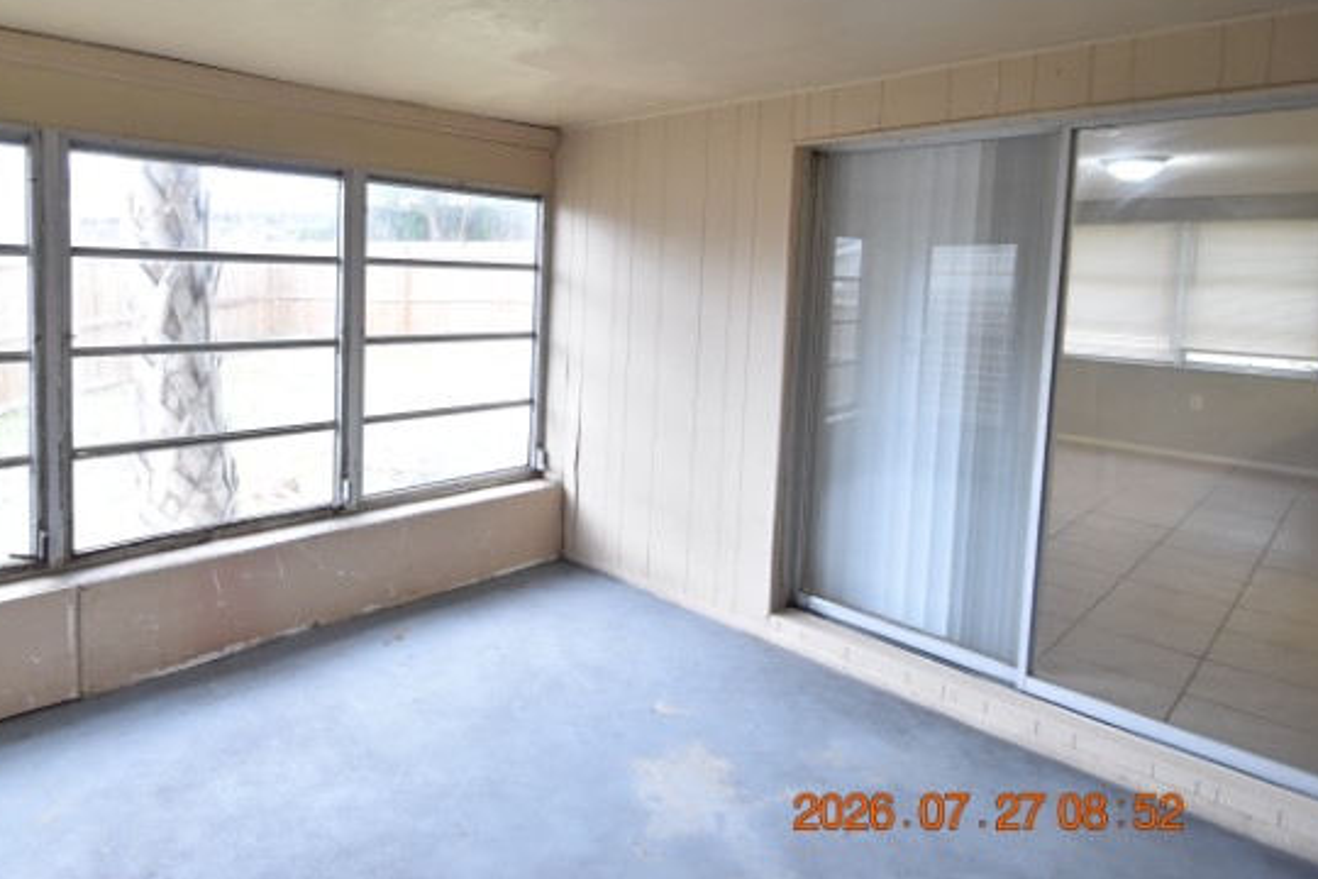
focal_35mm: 20
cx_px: 471
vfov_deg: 60.9
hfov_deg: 81.9
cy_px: 315
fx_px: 732
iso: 800
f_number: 3.5
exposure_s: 1/60
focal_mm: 10
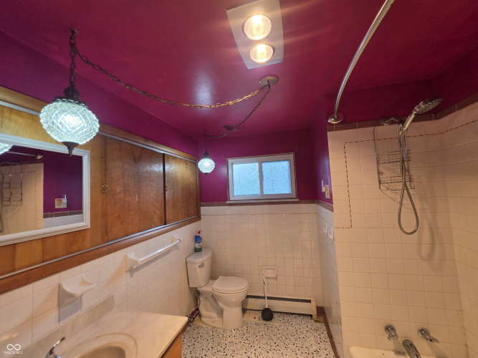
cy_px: 179
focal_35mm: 13
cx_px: 239
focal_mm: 2.2
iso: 50
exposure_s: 1/120
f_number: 1.9
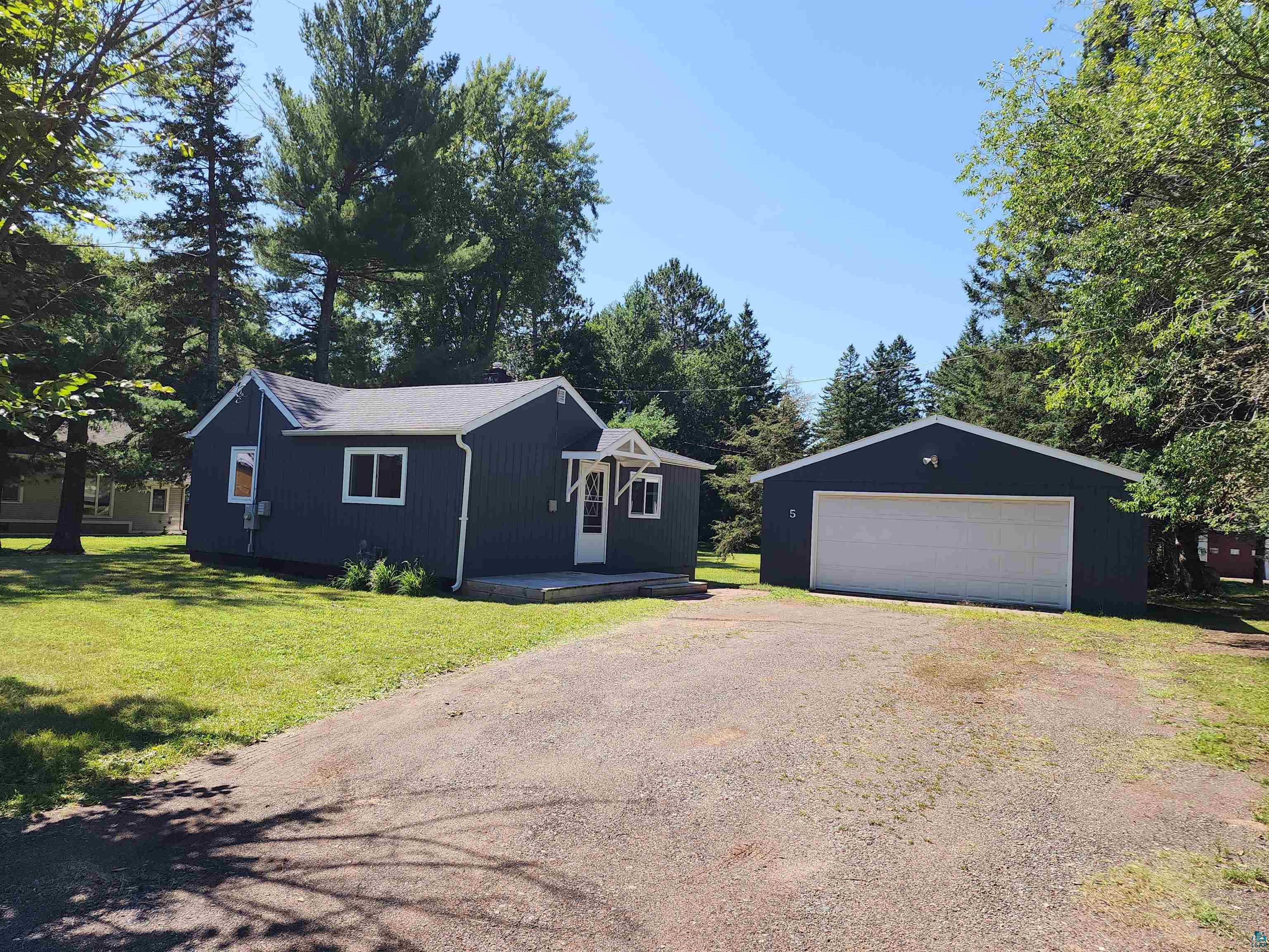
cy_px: 476
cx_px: 634
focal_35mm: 23
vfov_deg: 58.9
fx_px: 843
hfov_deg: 73.9
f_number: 1.8
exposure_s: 1/583
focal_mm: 6.4
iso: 12
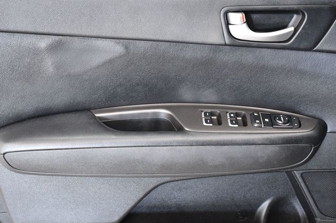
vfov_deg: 18.2
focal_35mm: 75
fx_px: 700
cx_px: 168
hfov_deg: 27.0
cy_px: 112
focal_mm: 50
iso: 2500
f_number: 7.1
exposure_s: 1/80
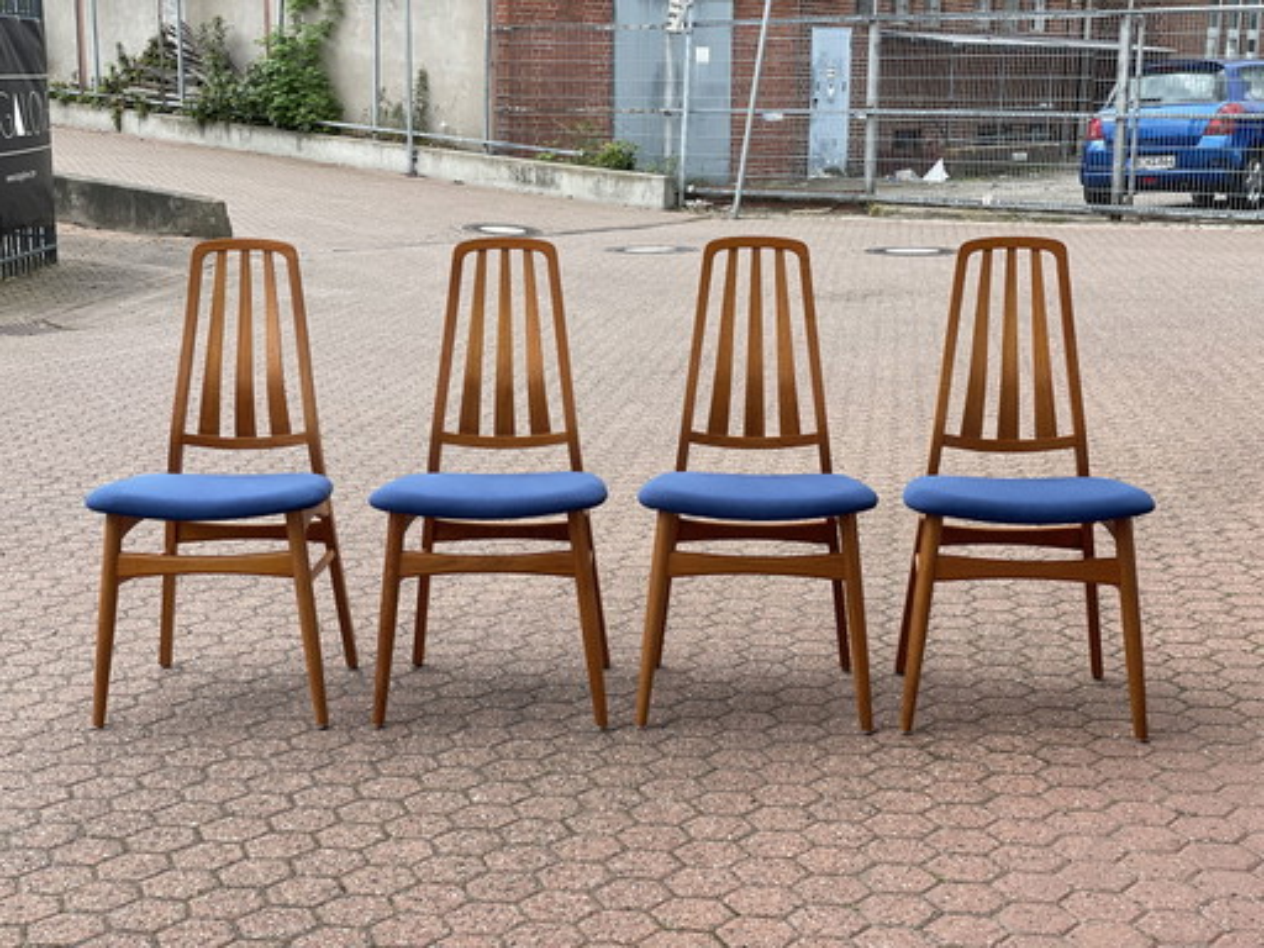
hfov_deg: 36.8
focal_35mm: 52
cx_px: 632
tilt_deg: -11.5
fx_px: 1899
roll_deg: -1.1
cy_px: 474
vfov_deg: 28.0
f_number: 2
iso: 32
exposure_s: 1/436
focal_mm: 6
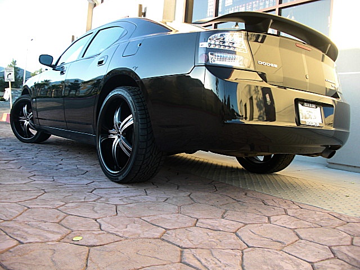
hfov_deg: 51.4
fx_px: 374
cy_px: 135
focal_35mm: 36
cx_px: 180
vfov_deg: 39.7
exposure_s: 1/60
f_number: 2.8
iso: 50
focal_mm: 6.3
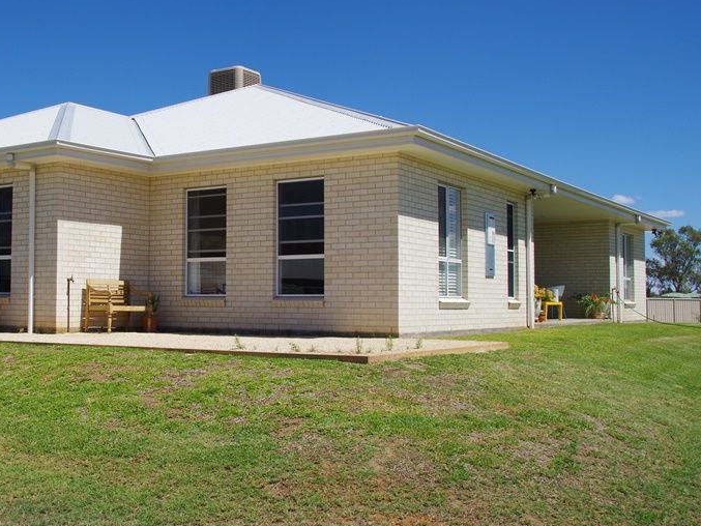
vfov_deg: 30.3
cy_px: 248
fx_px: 972
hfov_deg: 38.7
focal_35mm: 48
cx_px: 186
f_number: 11
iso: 100
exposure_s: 1/125
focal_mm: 22
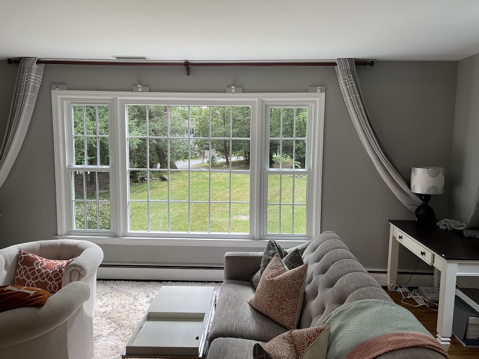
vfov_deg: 53.1
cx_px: 240
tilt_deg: -5.5
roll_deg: -0.6
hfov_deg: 67.3
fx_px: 360
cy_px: 180
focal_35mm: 26
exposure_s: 1/120
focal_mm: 5.1
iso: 64
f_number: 1.6
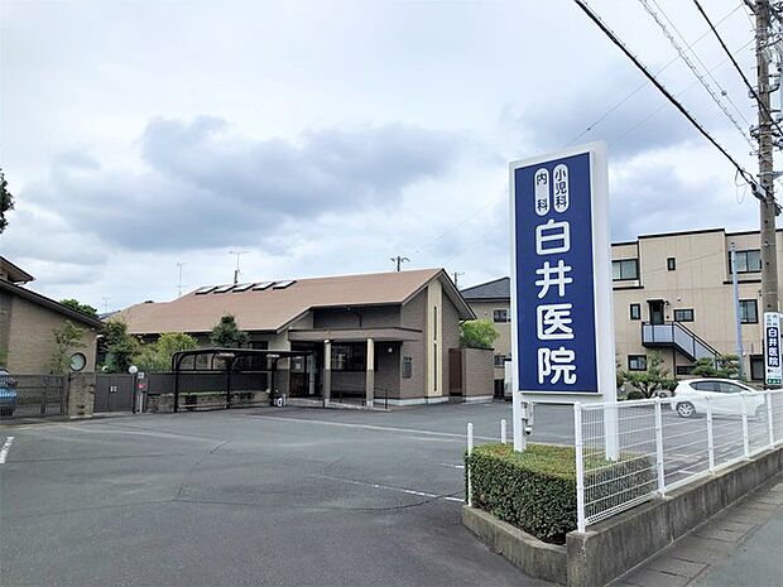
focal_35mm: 28
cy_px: 294
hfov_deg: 63.4
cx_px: 392
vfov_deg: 49.7
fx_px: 633
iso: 20
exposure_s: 1/1104
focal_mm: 3.99
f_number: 1.8
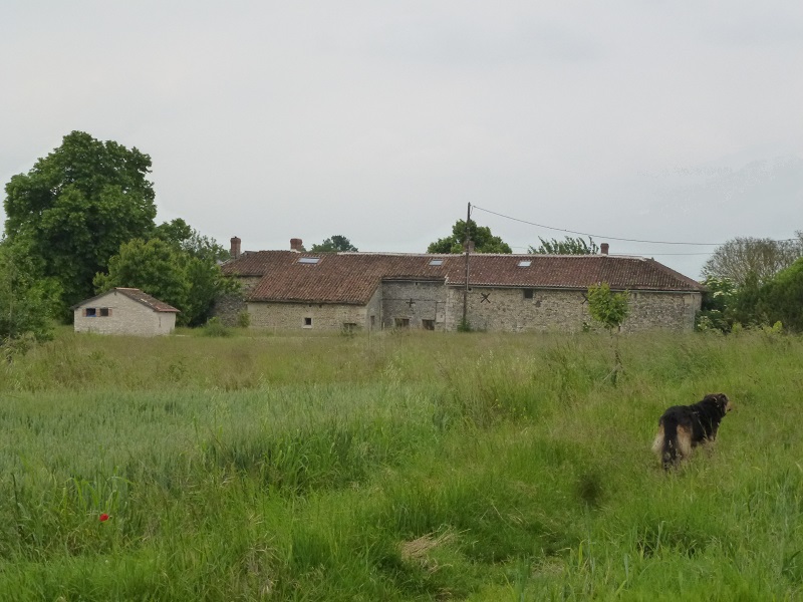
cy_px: 301
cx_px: 402
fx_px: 1647
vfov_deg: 20.7
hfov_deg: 27.4
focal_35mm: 71
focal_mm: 12.7
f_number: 4.7
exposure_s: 1/800
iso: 400
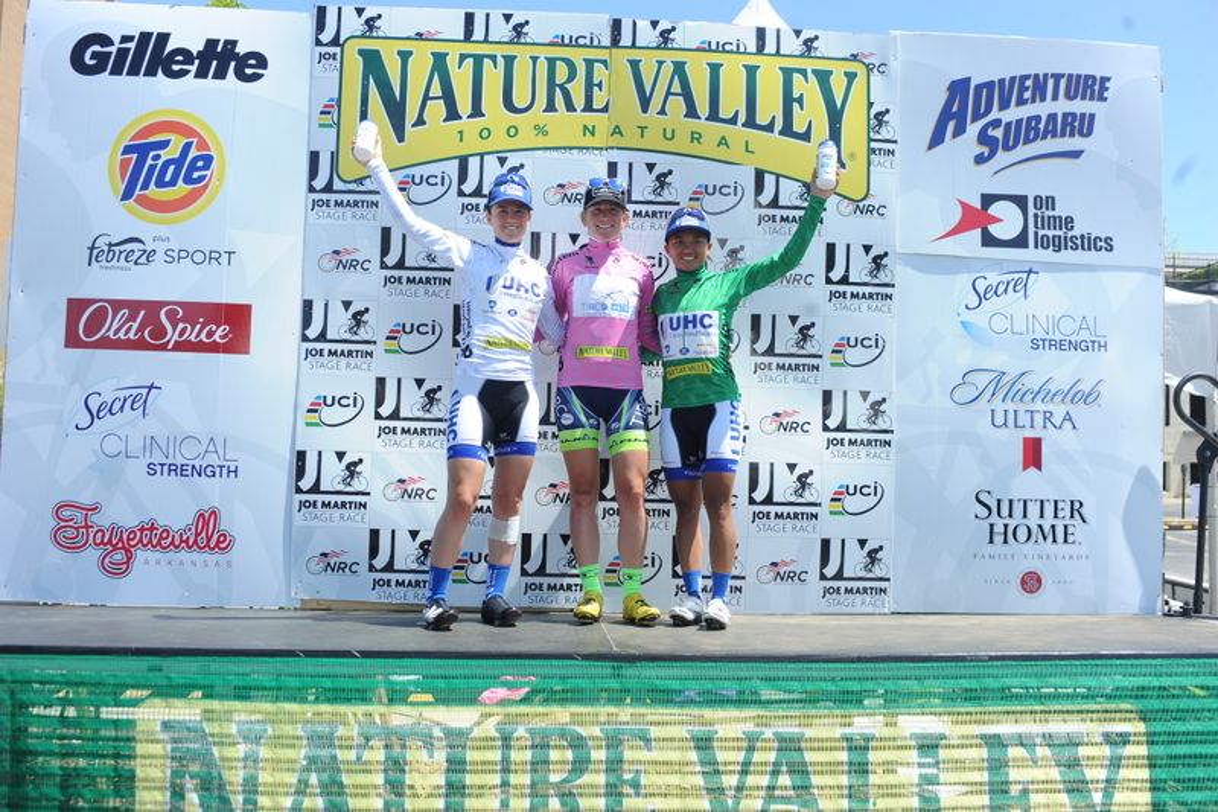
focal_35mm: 35
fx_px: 1184
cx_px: 609
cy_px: 406
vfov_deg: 37.8
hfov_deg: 54.4
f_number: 7.1
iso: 200
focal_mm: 35
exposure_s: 1/640
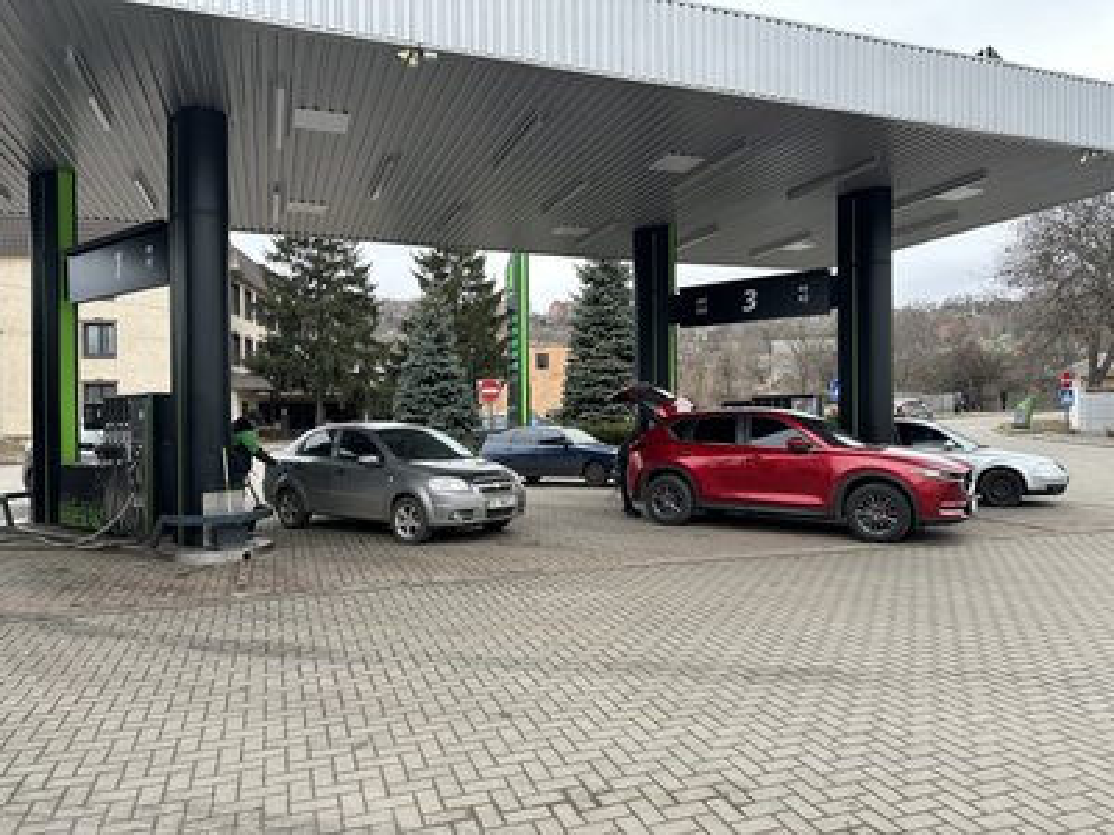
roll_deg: +0.7
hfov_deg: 71.6
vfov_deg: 56.8
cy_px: 418
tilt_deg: -0.1
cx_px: 557
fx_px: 772
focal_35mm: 24
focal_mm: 6.86
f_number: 1.78
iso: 80
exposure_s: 1/458
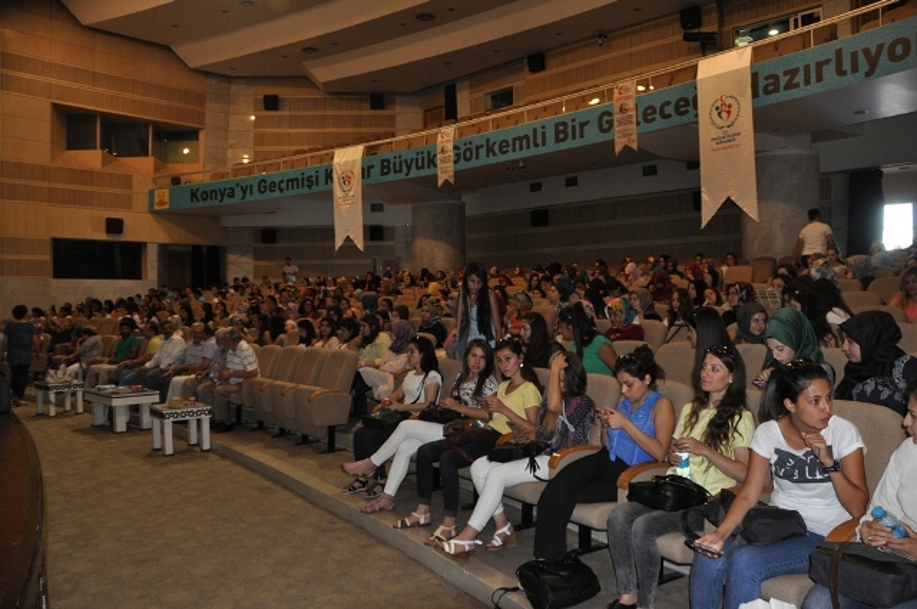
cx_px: 458
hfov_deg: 67.4
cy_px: 304
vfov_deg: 47.8
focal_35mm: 27
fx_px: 687
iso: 1000
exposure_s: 1/60
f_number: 4
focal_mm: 18
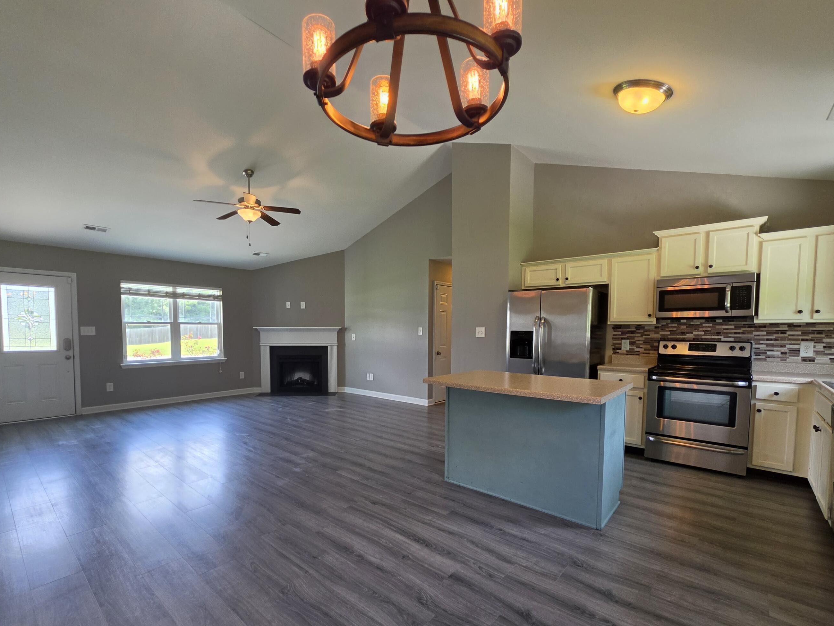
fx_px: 361
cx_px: 406
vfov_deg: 81.5
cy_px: 345
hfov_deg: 98.2
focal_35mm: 15
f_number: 1.9
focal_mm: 2.2
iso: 80
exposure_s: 1/120
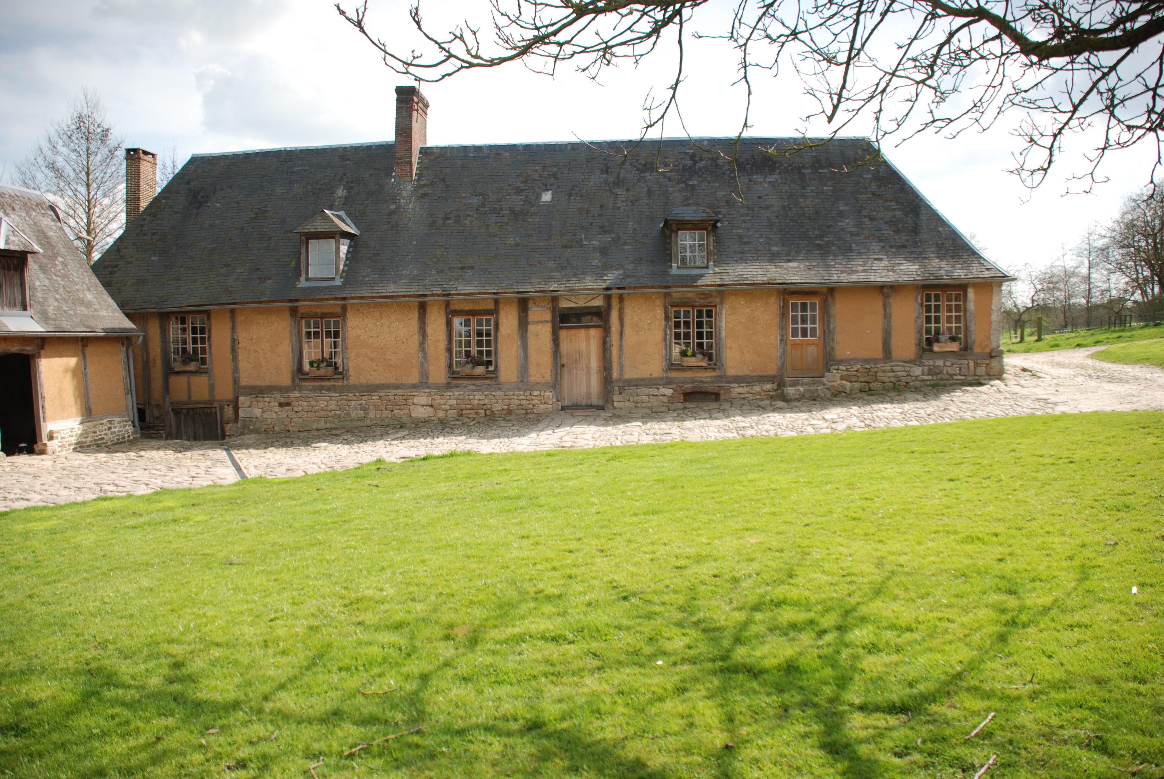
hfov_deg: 67.3
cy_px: 390
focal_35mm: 27
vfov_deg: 48.0
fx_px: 874
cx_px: 582
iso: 110
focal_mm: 18
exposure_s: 1/500
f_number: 3.5
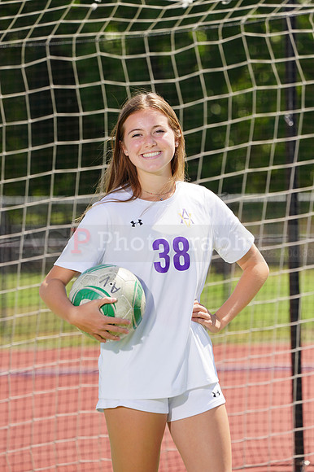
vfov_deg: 5.6
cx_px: 157
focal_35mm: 367
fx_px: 4807
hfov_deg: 3.7
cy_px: 236
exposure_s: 1/250
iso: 200
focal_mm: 367
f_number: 11
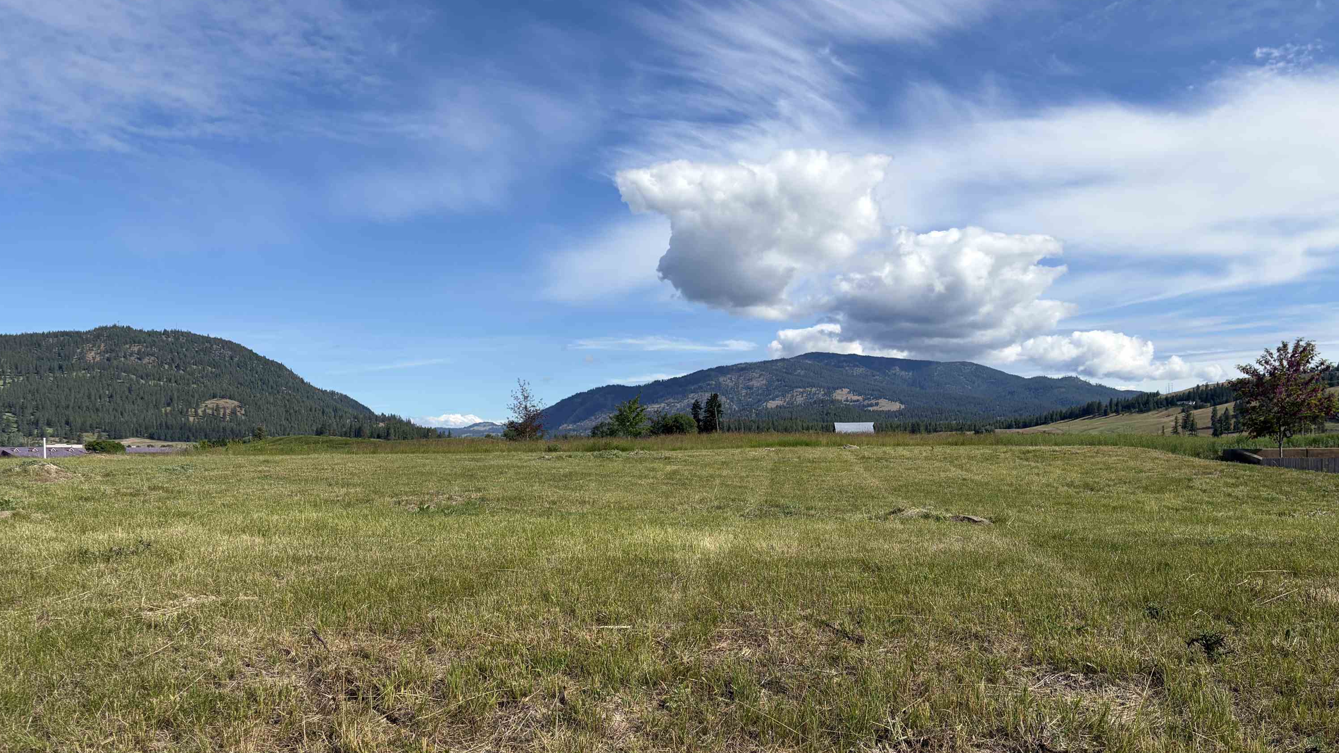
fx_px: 1030
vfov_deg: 40.0
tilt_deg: -0.4
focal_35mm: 29
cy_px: 451
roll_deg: +0.7
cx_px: 679
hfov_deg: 66.1
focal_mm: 5.96
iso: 50
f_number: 1.6
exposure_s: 1/5348
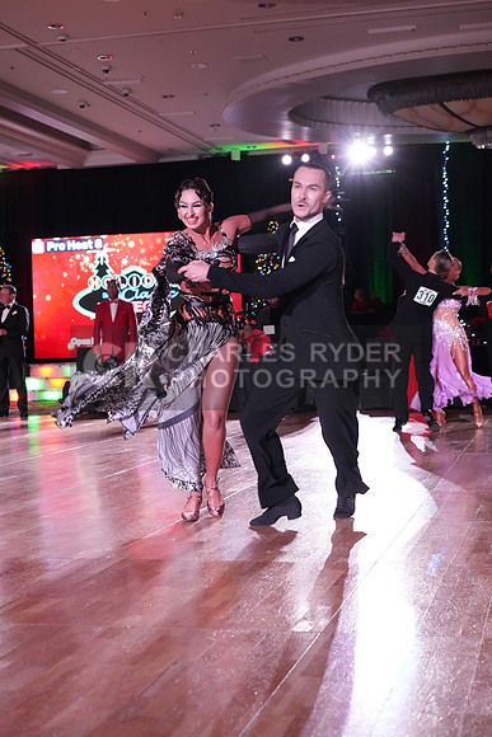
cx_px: 246
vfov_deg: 36.2
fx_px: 1127
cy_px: 368
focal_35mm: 55
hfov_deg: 24.6
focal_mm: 55
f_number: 5
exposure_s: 1/320
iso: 6400
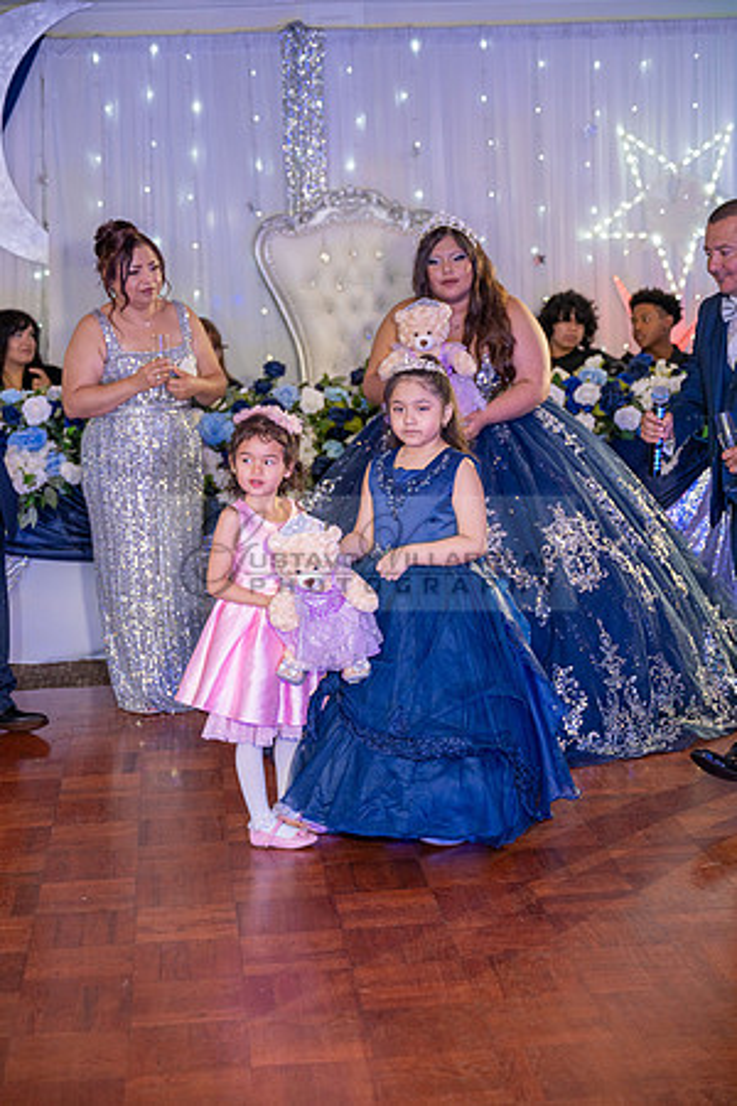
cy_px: 553
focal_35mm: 60
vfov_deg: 33.4
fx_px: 1842
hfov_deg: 22.6
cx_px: 368
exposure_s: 1/200
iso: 1250
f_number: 2.8
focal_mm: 60
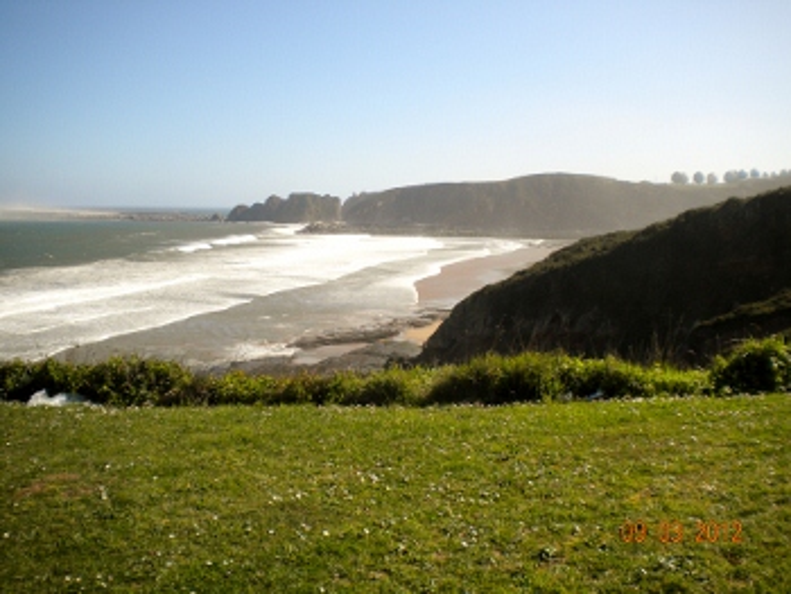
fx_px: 800
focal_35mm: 35
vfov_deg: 40.7
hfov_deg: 52.6
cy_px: 297
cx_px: 396
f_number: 4.6
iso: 80
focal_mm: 6.3
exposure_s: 1/730
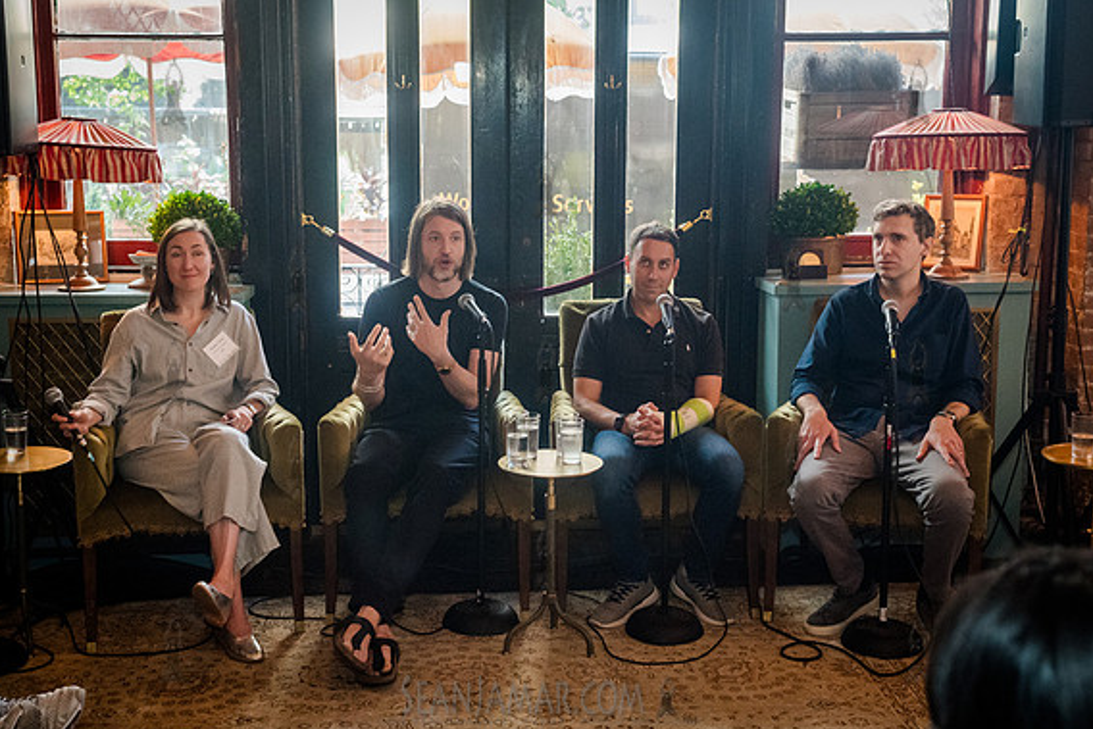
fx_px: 1367
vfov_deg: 29.9
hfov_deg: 43.6
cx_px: 525
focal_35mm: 45
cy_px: 357
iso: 4000
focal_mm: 35
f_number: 4.5
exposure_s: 1/200
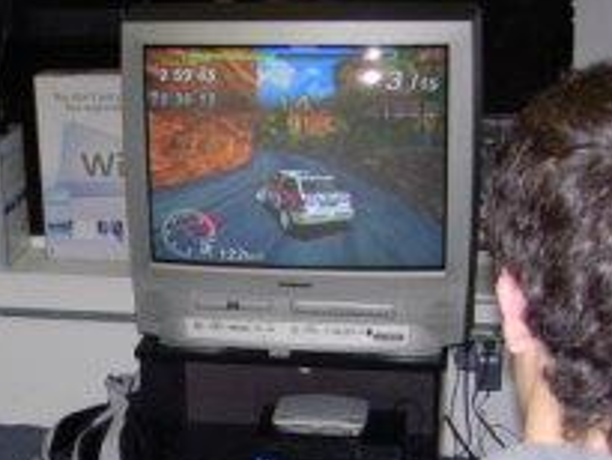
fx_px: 1468
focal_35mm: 83
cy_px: 311
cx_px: 107
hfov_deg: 23.2
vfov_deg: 17.7
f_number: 2.8
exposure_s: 1/64
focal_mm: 7.8
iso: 79
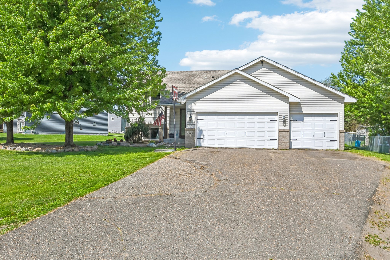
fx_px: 325
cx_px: 195
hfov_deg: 61.9
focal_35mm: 30
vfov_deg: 43.6
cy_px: 130
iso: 400
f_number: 6.3
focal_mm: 20
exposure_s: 1/3200
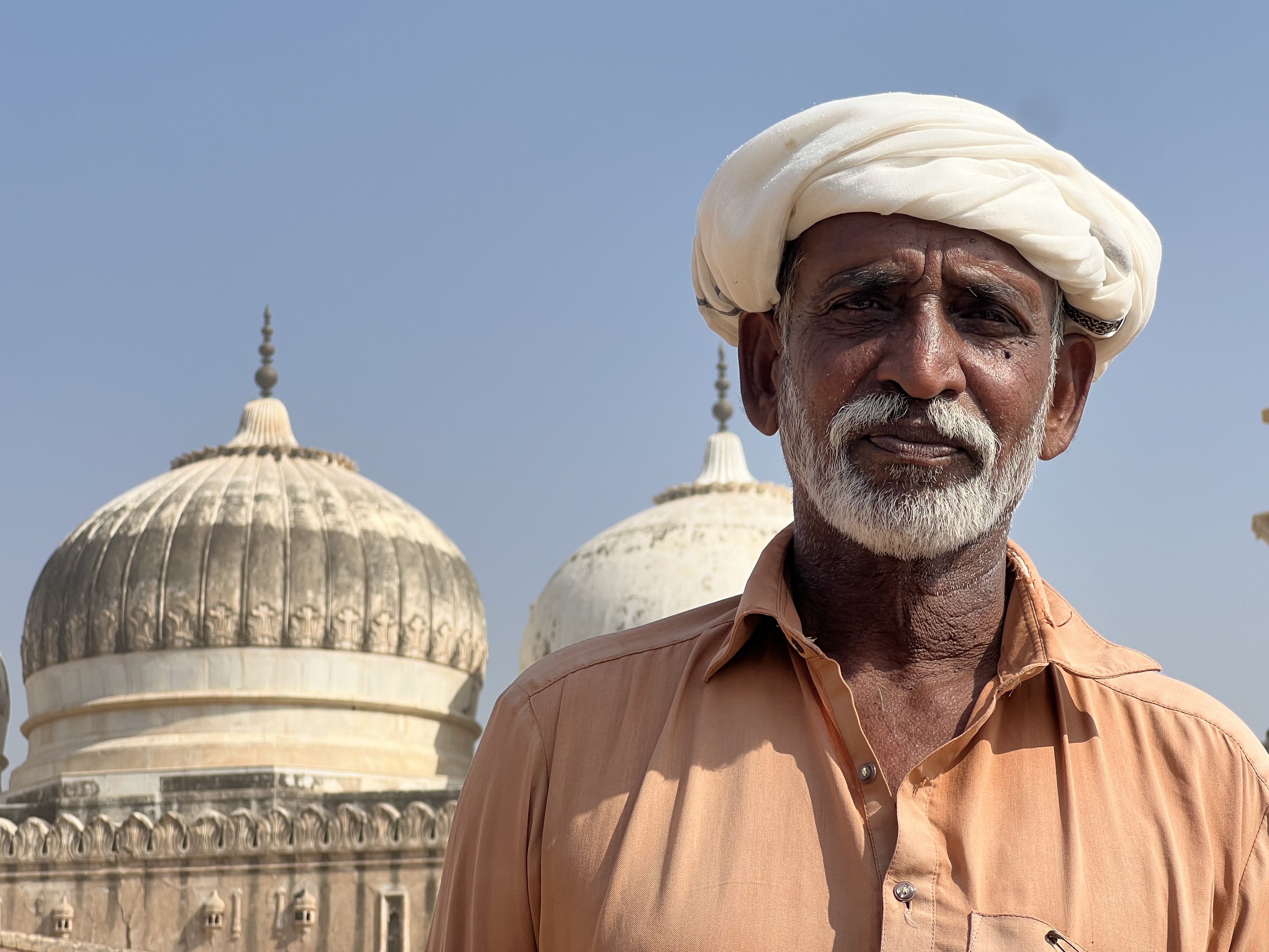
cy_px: 471
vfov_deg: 18.9
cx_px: 634
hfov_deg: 25.0
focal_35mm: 78
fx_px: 2859
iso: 32
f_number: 2.8
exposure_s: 1/536
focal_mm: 9
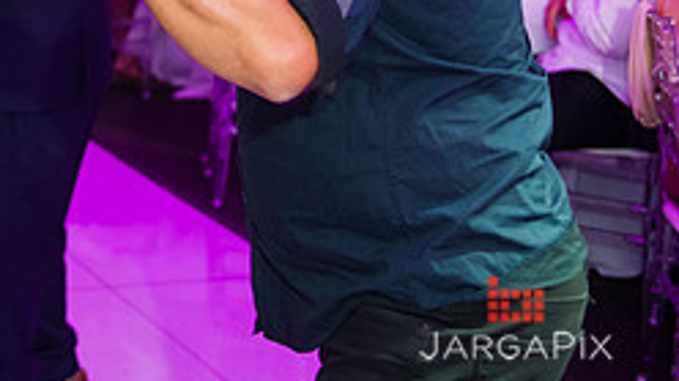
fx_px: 1853
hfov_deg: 19.7
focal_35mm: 103
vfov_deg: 11.4
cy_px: -111
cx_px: -112
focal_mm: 42
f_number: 3.2
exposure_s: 1/125
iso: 1000
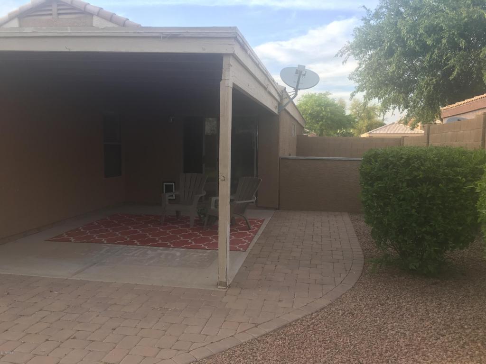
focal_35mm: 29
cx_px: 243
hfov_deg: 61.7
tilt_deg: -5.2
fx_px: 407
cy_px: 182
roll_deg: -0.6
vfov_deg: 48.2
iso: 25
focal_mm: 4.15
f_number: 2.2
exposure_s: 1/191
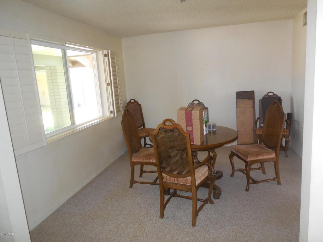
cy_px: 121
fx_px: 233
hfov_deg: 69.4
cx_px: 162
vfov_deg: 54.9
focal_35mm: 25
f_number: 3.1
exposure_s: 1/25
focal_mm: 4.5
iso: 320
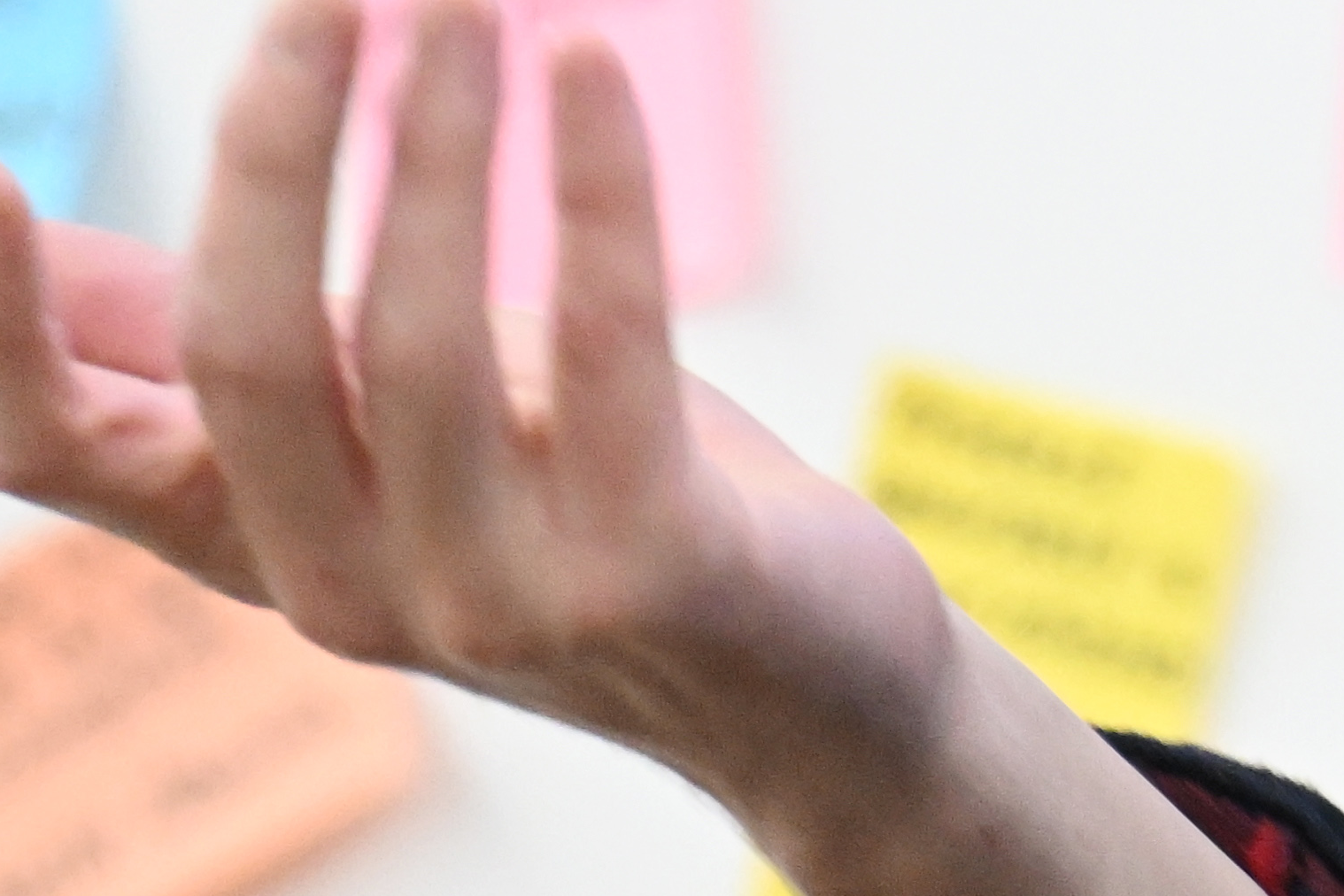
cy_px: -879
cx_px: 1816
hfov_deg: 1.9
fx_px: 40615
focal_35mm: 1088
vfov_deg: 1.3
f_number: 2.8
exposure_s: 1/200
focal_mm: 200
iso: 5000
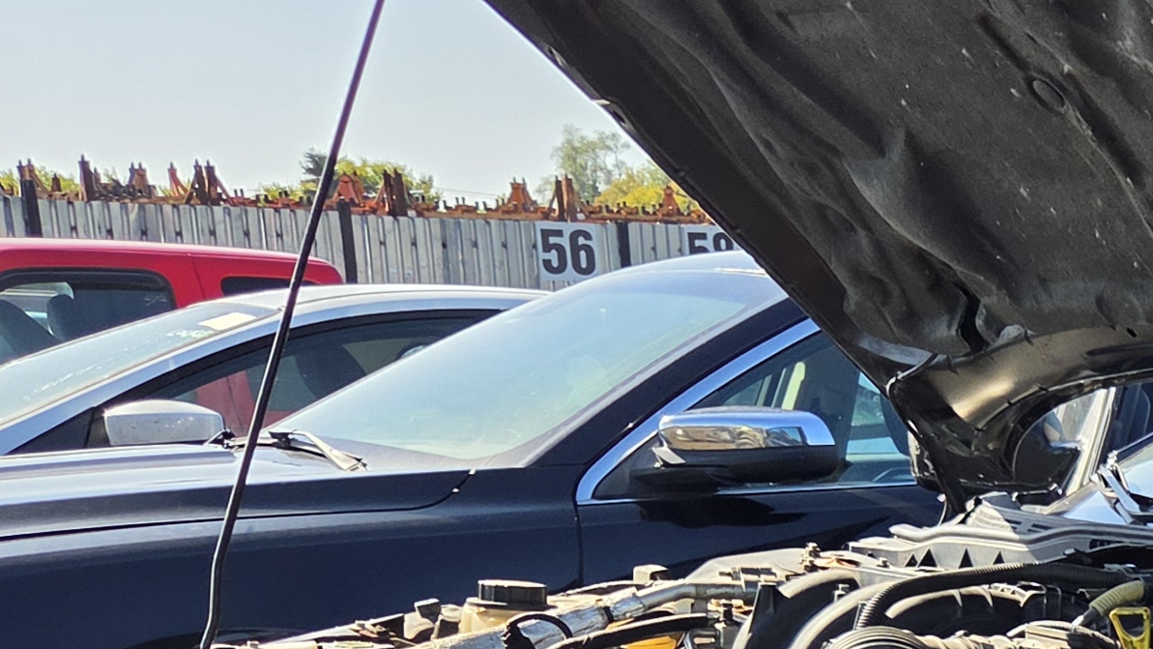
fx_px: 2568
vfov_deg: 13.5
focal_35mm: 84
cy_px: 975
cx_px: 1615
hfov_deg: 22.0
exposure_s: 1/2882
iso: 80
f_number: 1.8
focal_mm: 5.4
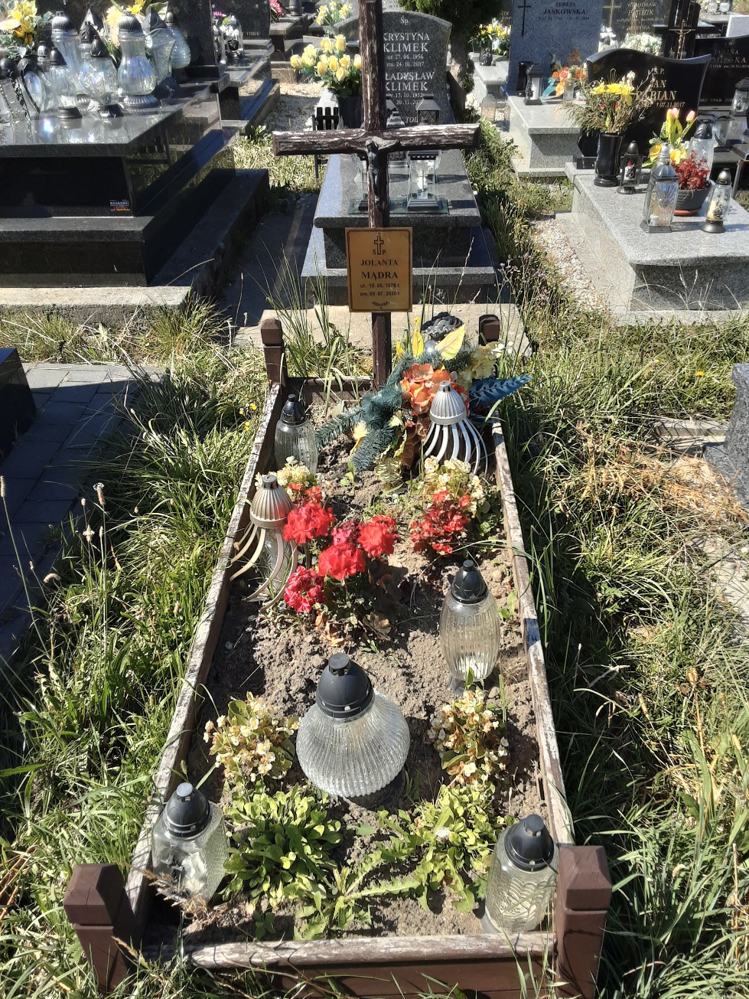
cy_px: 500
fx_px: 808
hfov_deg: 49.8
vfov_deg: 63.4
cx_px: 374
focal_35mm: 28
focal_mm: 2.9
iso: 40
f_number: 1.9
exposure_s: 1/2000
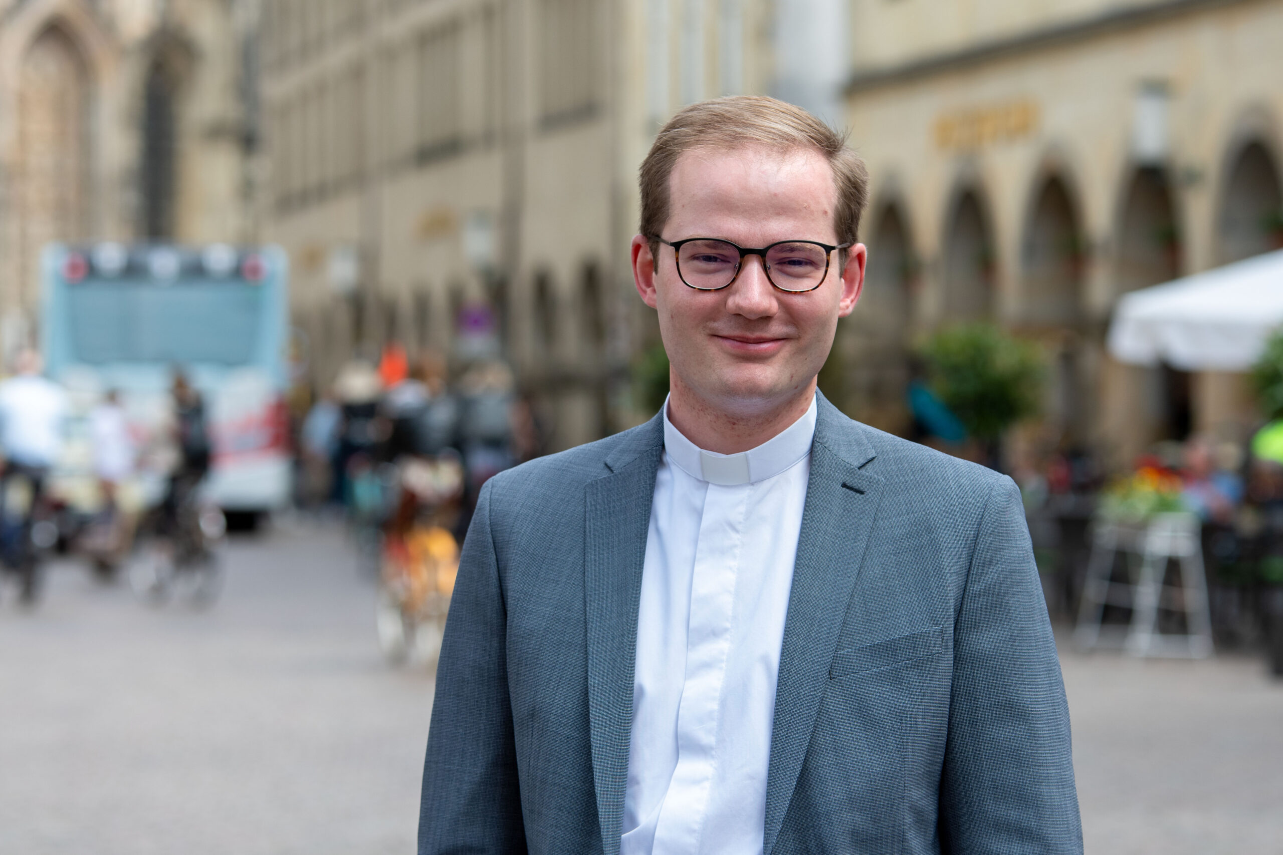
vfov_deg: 8.7
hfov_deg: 13.1
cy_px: 428
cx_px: 642
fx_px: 5595
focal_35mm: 157
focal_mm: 105
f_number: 5
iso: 200
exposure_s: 1/400
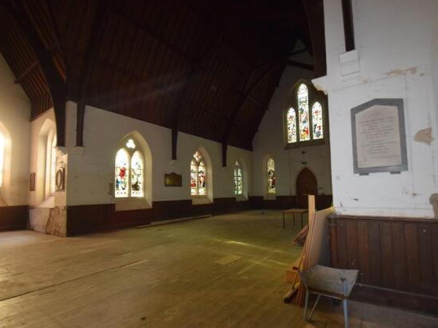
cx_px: 249
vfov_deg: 74.7
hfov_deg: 90.5
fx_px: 215
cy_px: 167
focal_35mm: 17
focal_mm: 10
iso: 1800
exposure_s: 1/60
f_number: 3.5
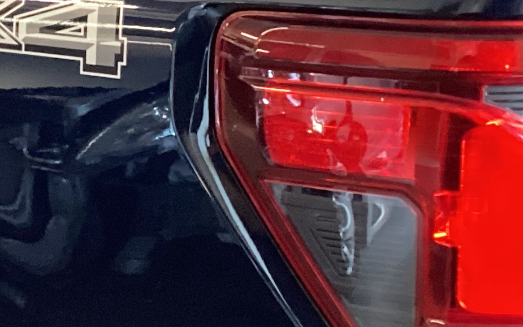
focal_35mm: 116
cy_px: 118
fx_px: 1653
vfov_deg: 11.3
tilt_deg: -17.3
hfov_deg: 17.3
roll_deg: +1.7
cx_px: -63
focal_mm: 3.3
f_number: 2.4
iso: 320
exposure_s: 1/25
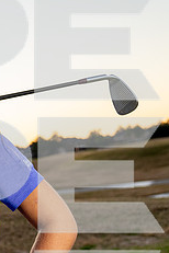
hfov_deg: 12.9
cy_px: 176
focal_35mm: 98
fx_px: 690
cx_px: -115
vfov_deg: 20.7
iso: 640
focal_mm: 39
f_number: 4
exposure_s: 1/250
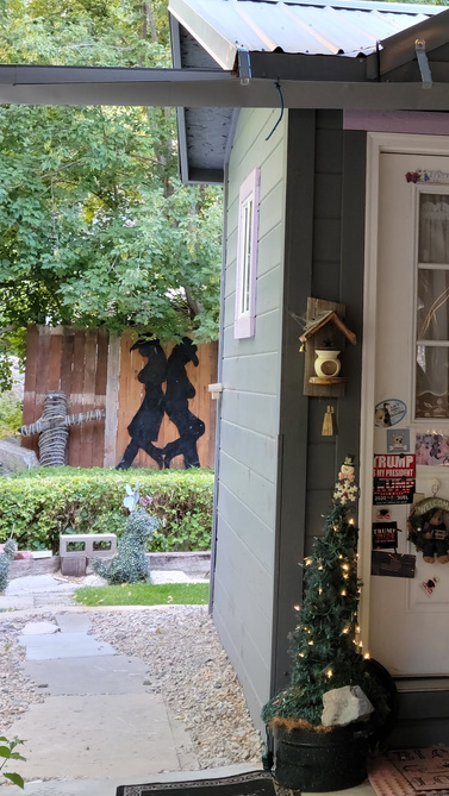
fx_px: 1480
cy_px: 218
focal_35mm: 70
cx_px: 420
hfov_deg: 17.0
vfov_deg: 29.7
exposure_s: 1/60
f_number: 2
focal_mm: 5.9
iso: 100
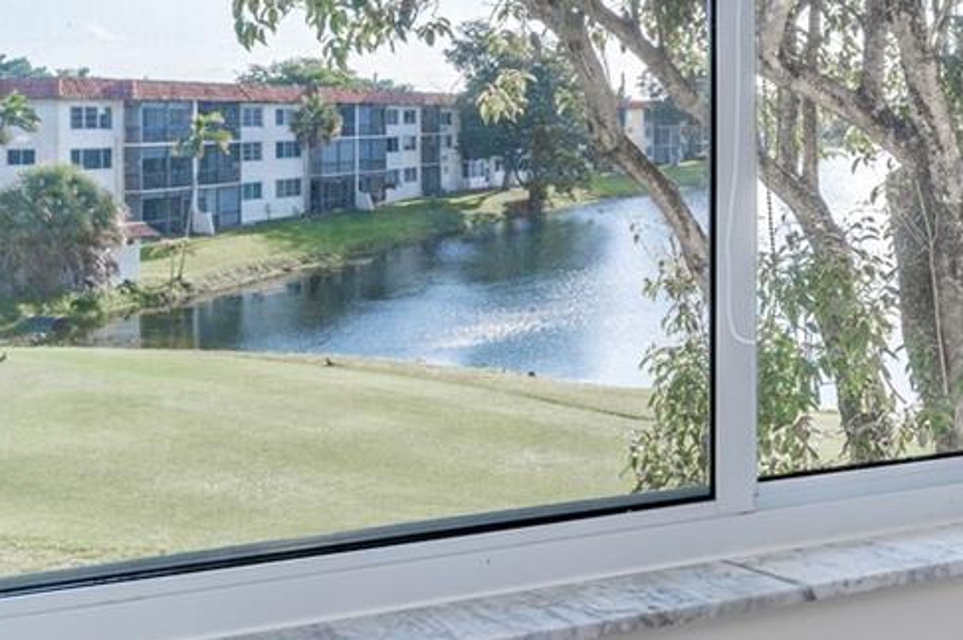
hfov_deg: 46.4
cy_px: 104
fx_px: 1069
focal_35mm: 40
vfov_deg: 32.2
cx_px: 743
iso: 100
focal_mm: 19
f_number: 8
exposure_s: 1/80
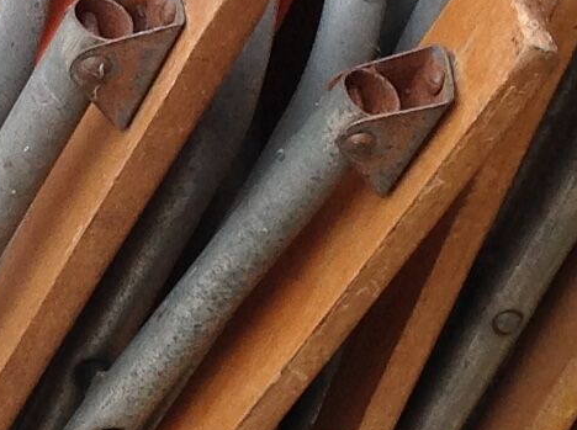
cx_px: 65
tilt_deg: -44.8
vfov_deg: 7.6
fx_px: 3227
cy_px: 179
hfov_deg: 10.2
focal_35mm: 194
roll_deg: -5.3
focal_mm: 4.28
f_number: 2.4
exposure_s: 1/560
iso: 50
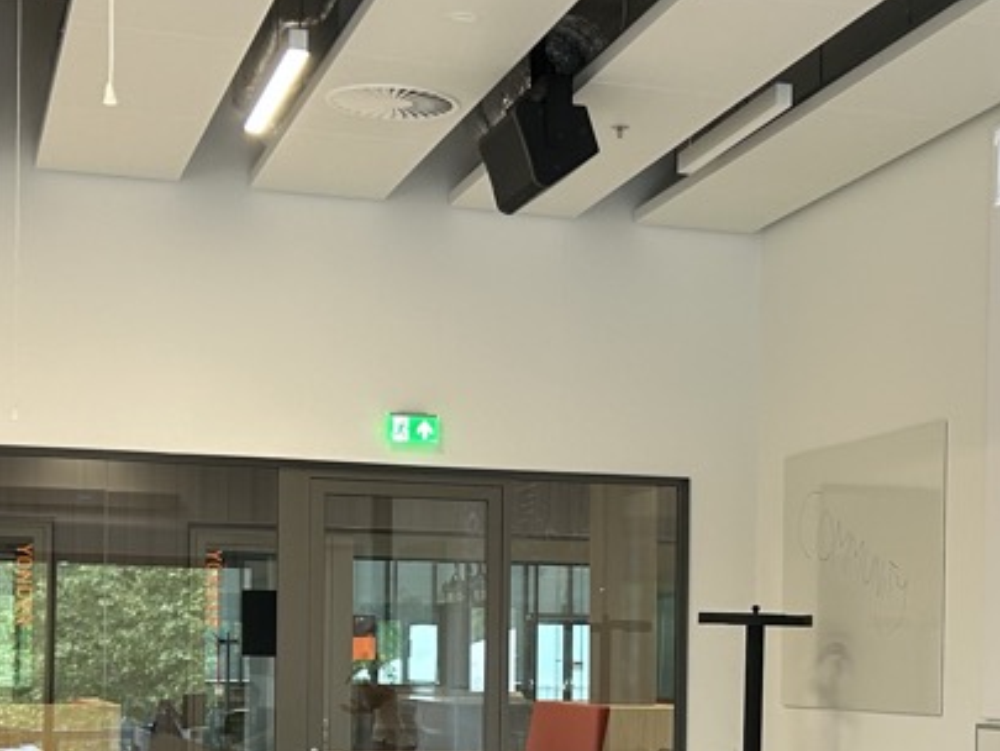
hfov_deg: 25.0
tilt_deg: -1.8
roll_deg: -1.0
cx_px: 768
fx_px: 2225
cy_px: 665
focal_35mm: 77
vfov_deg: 18.8
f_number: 1.5
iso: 64
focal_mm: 5.7
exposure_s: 1/100
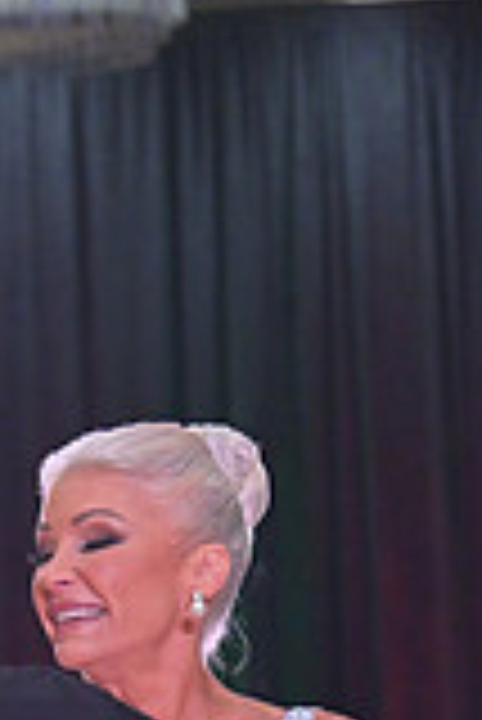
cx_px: -146
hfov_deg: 4.1
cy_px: 1274
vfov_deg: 6.1
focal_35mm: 333
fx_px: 6673
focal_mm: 92
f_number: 5
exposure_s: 1/400
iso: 2500
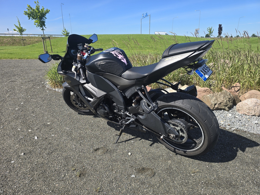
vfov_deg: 58.9
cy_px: 98
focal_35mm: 23
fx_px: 173
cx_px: 130
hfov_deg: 73.9
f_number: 1.7
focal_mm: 6.3
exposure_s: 1/606
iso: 12
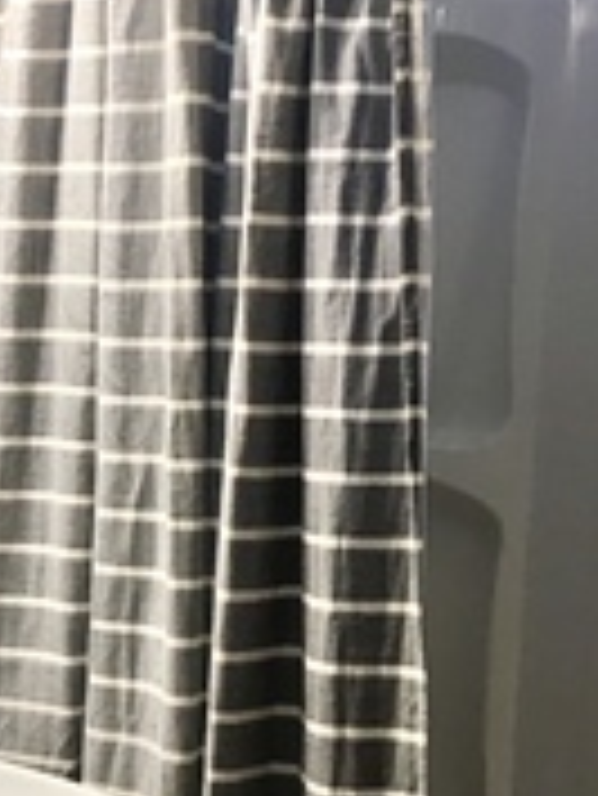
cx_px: -236
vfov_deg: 23.7
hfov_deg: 16.7
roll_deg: +0.3
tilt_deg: -10.1
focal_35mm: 82
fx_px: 1886
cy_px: 544
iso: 25
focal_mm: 4.15
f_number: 2.2
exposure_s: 1/30
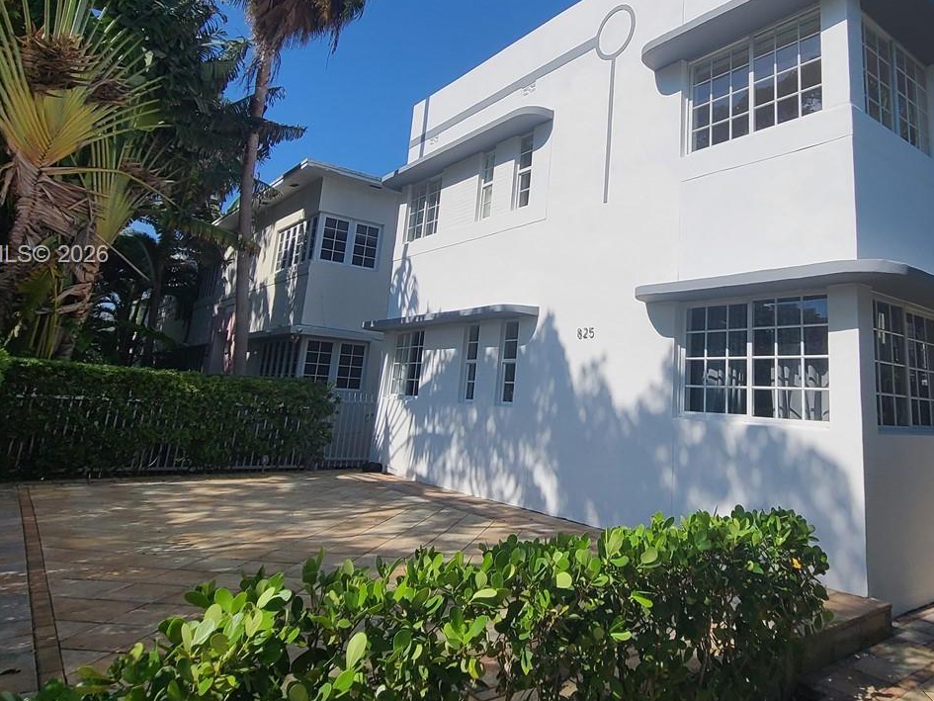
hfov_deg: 74.9
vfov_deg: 60.2
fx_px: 594
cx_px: 592
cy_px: 256
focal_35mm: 22
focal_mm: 2.2
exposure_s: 1/3717
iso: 64
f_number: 2.2
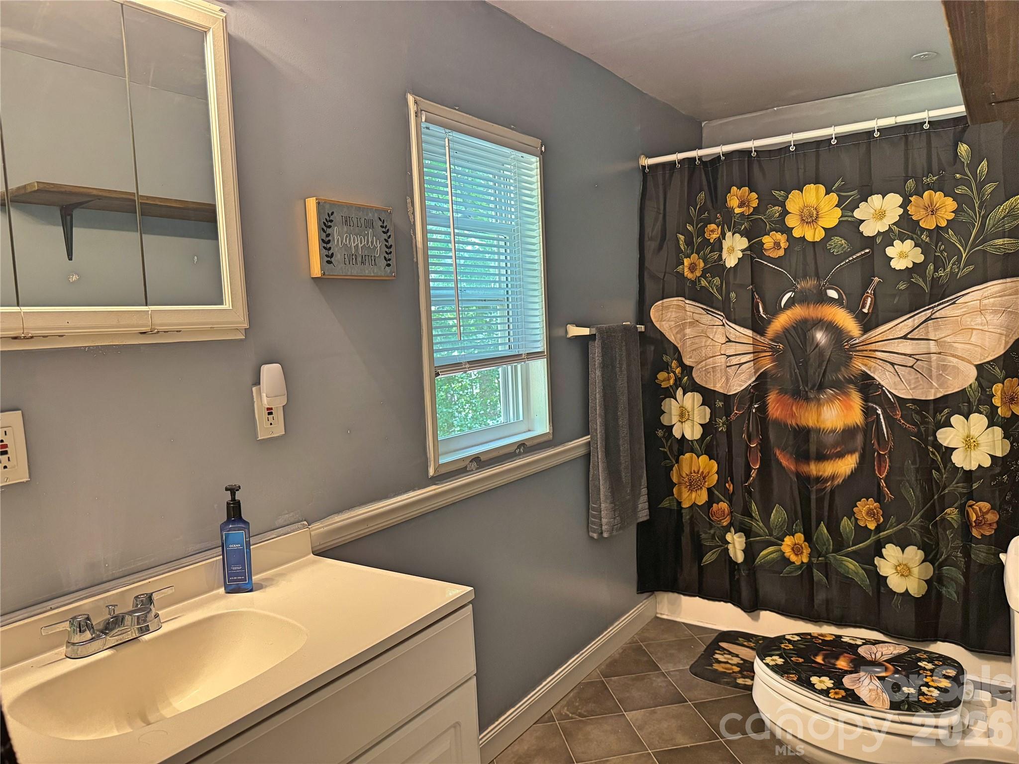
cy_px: 382
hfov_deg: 71.6
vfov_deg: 56.8
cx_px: 510
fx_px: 706
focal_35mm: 24
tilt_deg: -5.4
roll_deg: +3.3
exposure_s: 1/60
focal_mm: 6.76
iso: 400
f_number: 1.78
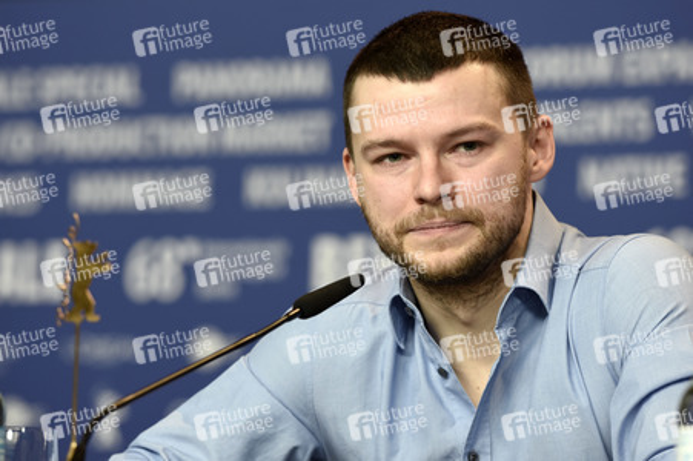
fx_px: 5049
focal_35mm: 262
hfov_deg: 7.9
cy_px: 230
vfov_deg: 5.2
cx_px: 346
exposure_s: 1/250
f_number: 3.5
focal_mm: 175
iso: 640
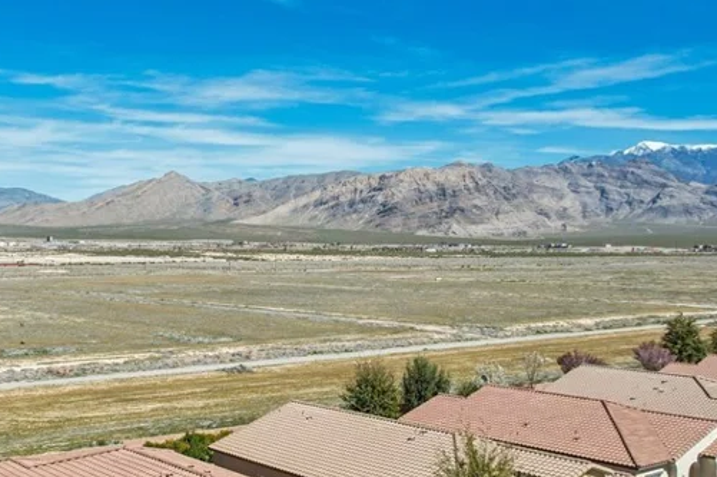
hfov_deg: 43.2
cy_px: 317
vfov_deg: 29.6
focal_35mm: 45
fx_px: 895
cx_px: 253
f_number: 2.8
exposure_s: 1/2000
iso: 110
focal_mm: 8.4
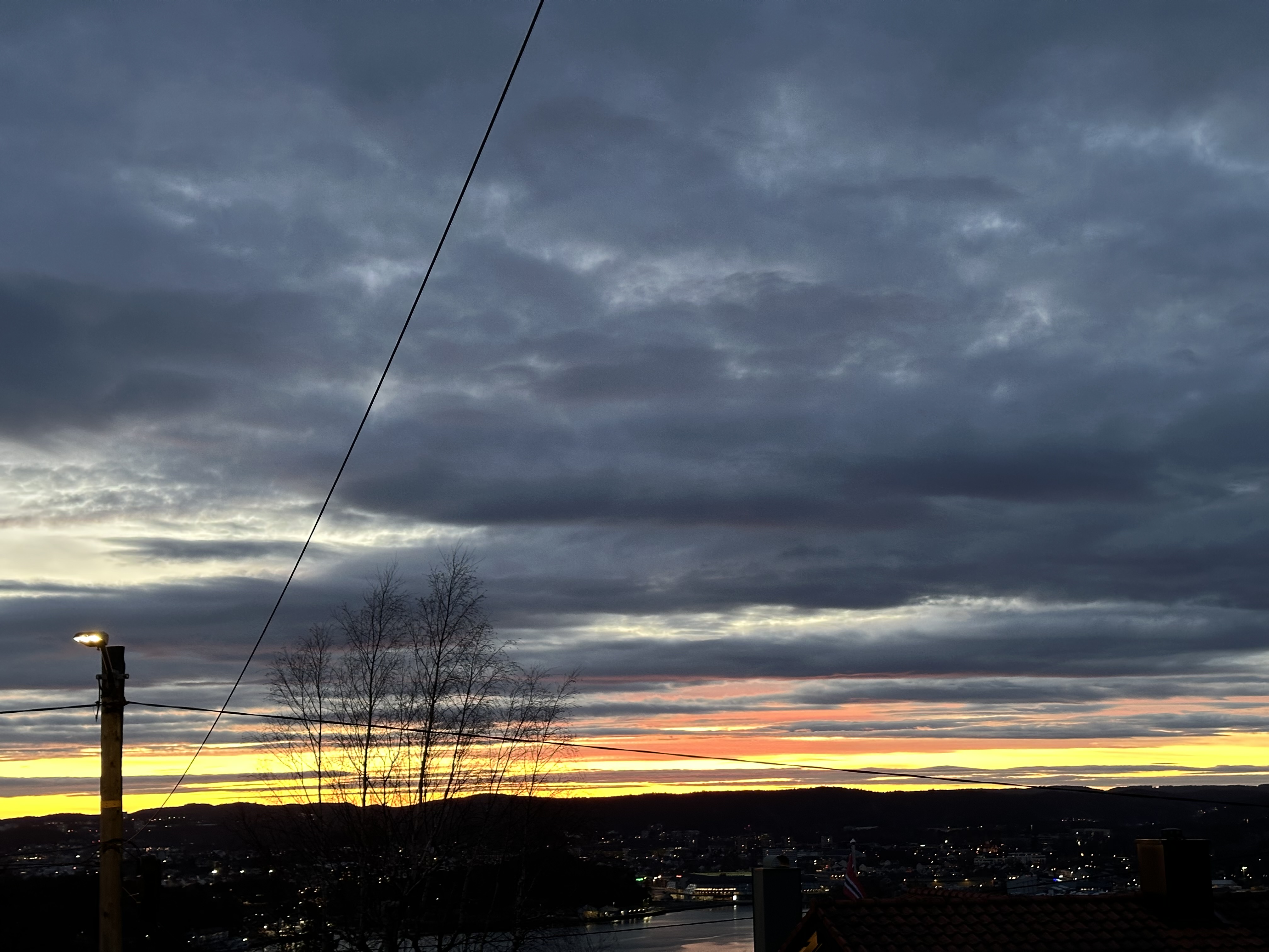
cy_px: 476
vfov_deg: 30.3
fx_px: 1760
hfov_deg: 39.7
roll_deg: +1.1
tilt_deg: +10.5
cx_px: 634
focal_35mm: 48
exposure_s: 1/33
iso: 200
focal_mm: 6.86
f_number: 1.78
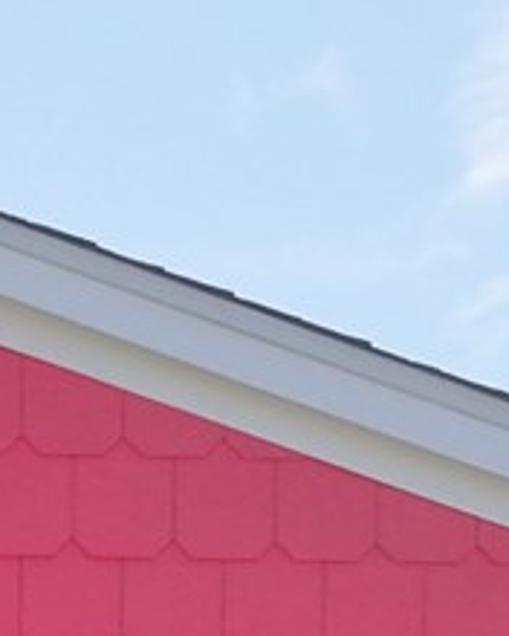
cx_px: -936
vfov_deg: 8.0
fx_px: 4105
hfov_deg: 6.5
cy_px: 1707
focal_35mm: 218
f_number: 2.8
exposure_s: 1/2500
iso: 320
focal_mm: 12.29
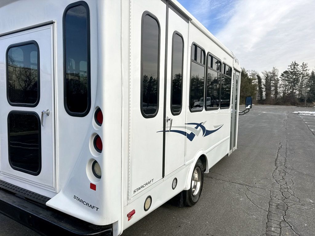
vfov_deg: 56.8
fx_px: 218
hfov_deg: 71.6
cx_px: 158
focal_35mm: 24
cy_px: 118
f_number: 1.78
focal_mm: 6.76
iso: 80
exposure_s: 1/2959
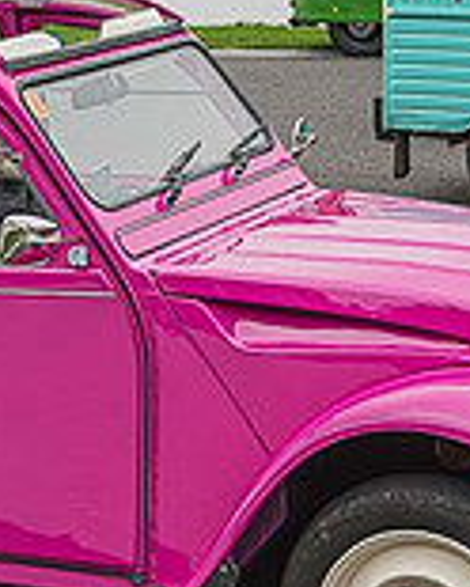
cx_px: -5
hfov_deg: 11.1
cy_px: 159
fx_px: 2400
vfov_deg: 13.9
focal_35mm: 138
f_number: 5
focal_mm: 31
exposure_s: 1/250
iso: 720
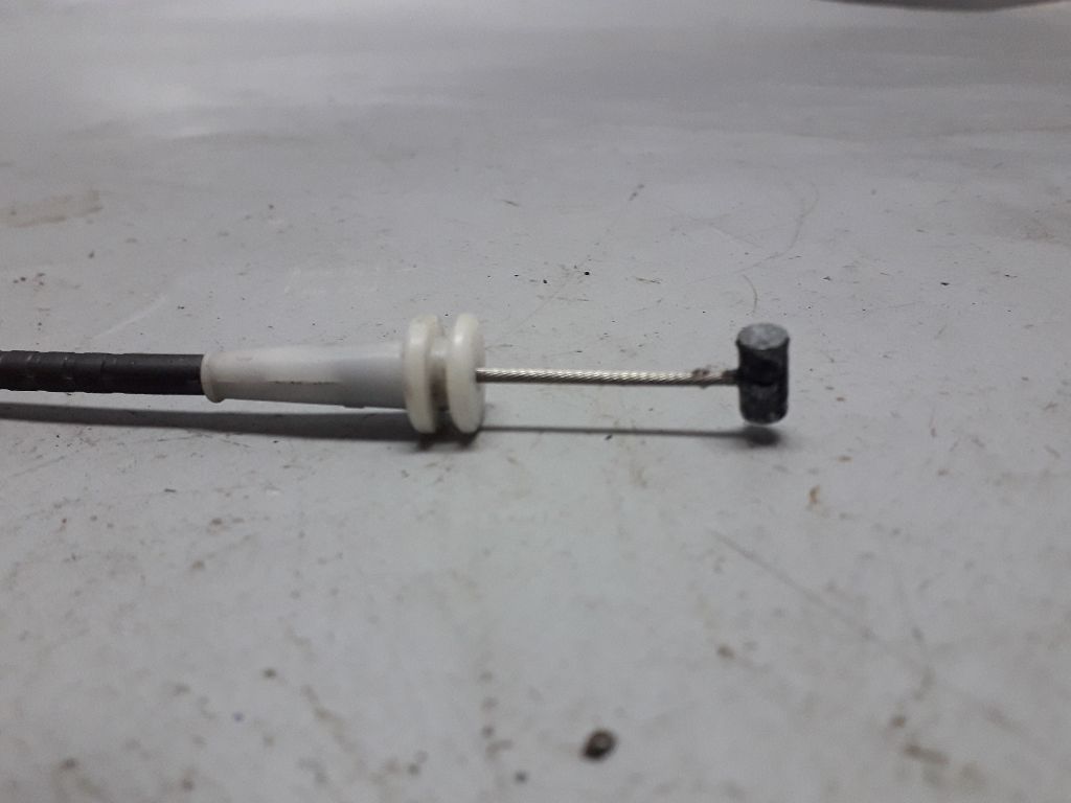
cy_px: 402
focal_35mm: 27
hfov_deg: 65.3
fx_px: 835
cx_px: 536
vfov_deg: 51.4
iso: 160
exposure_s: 1/50
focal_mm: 3.6
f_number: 1.9
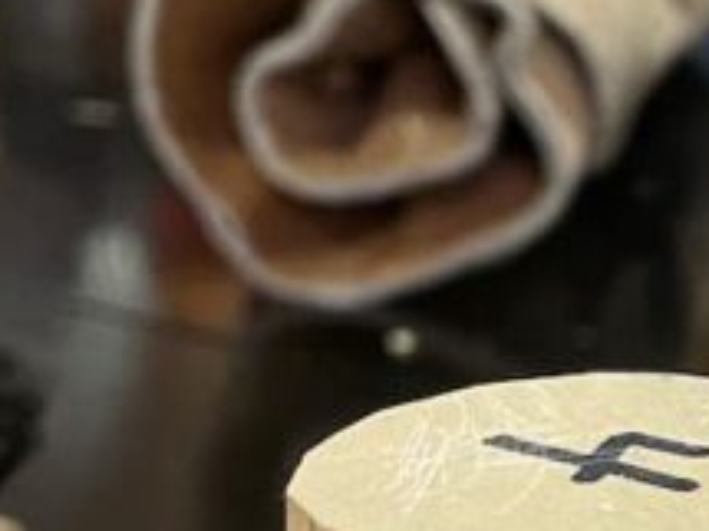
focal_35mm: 124
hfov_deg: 15.3
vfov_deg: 11.8
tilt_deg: -20.5
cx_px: 861
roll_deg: +1.2
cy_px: 511
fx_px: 2538
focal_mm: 4.2
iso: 320
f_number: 1.6
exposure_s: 1/60
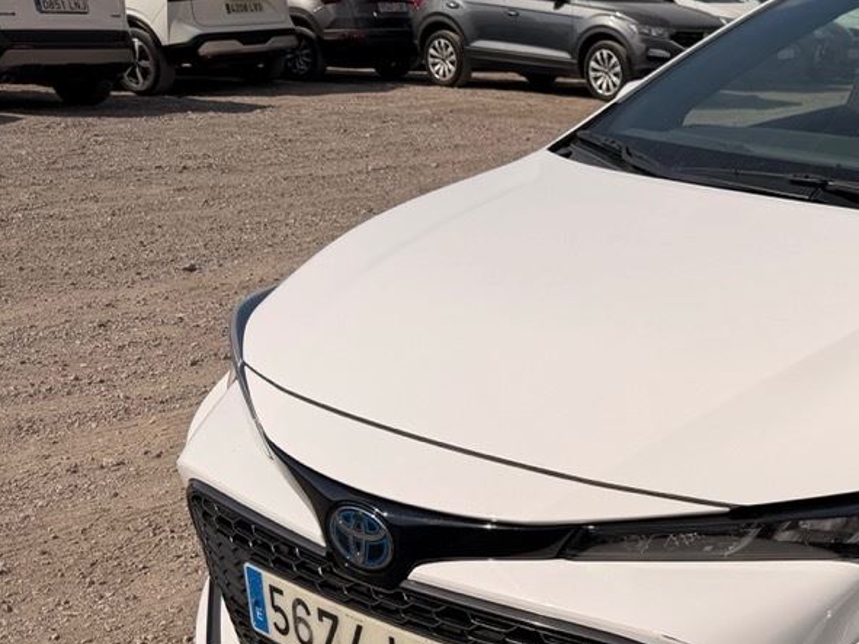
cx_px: 859
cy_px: 442
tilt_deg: -17.5
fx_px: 1290
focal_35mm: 52
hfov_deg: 33.7
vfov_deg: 27.8
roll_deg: -1.1
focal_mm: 6.76
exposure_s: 1/11905
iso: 80
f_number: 1.78
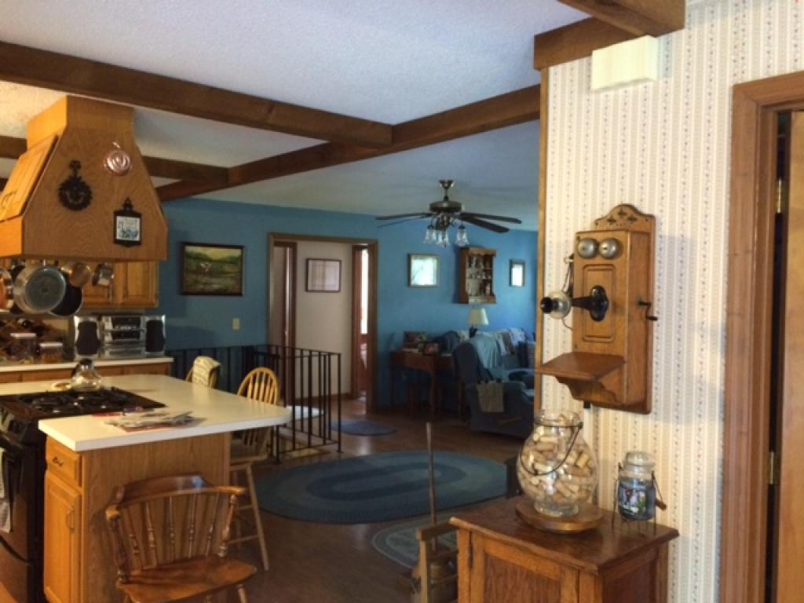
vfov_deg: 48.2
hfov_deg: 61.7
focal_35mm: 29
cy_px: 302
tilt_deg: -2.0
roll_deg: -1.5
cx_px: 402
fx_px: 674
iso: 250
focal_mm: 4.15
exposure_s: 1/20
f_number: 2.2
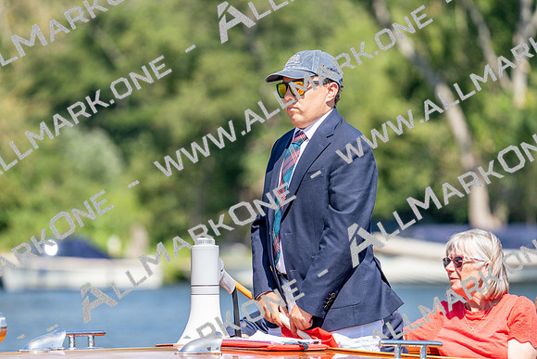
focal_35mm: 344
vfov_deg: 4.0
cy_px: 180
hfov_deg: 6.0
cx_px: 268
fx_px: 5132
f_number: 6.3
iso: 800
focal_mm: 344
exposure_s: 1/2000
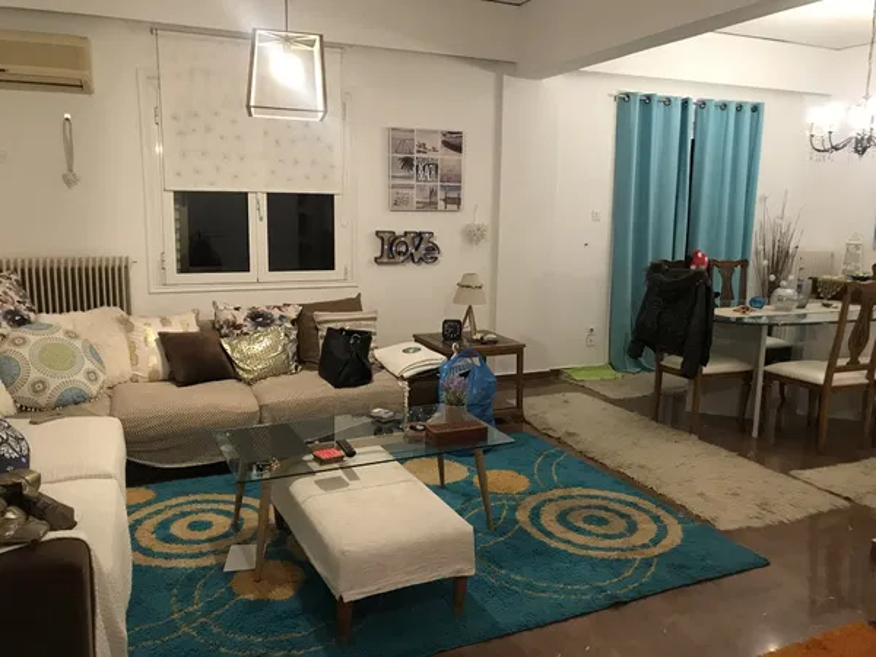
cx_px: 438
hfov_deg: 63.4
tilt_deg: -8.4
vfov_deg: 49.7
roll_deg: -0.8
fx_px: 709
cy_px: 328
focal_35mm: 28
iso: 100
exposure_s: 1/17
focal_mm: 3.99
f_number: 1.8
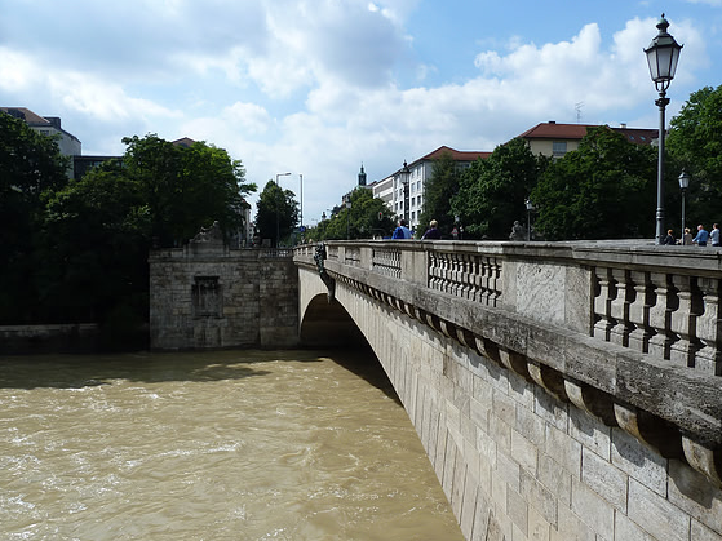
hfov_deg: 63.4
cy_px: 277
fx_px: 584
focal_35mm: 28
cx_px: 372
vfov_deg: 49.7
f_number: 5
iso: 80
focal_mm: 4.4
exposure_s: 1/400
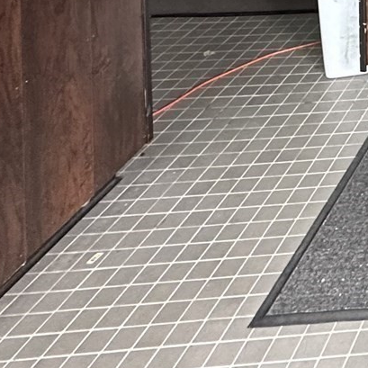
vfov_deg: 19.6
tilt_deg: -2.7
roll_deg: -0.8
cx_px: 739
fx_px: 746
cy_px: -315
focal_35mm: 62
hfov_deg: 18.3
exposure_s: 1/99
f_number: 2.2
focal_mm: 2.22
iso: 250
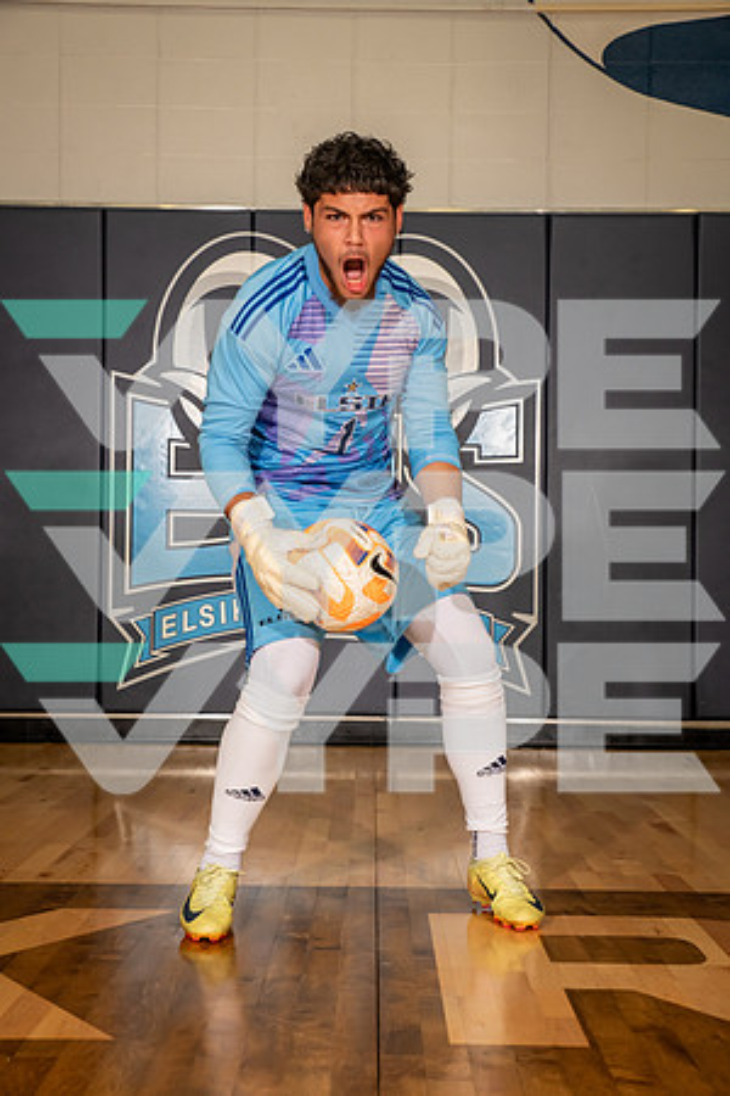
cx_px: 365
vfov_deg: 38.2
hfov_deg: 26.0
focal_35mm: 52
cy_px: 548
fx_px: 1582
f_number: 6.3
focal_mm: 52
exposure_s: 1/320
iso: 800
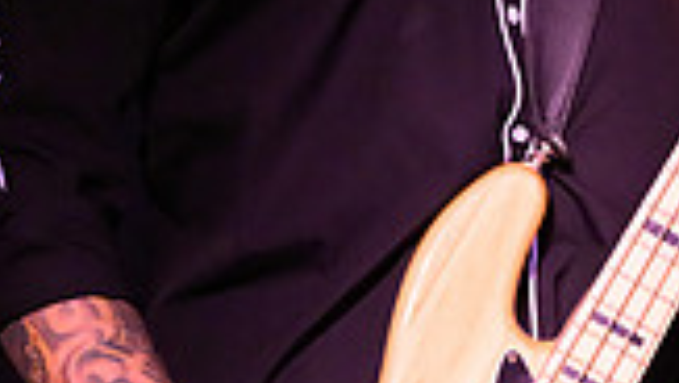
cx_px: 517
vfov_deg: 3.4
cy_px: 50
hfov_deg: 6.0
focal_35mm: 362
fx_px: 6523
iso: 10000
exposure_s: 1/250
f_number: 2.8
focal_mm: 125
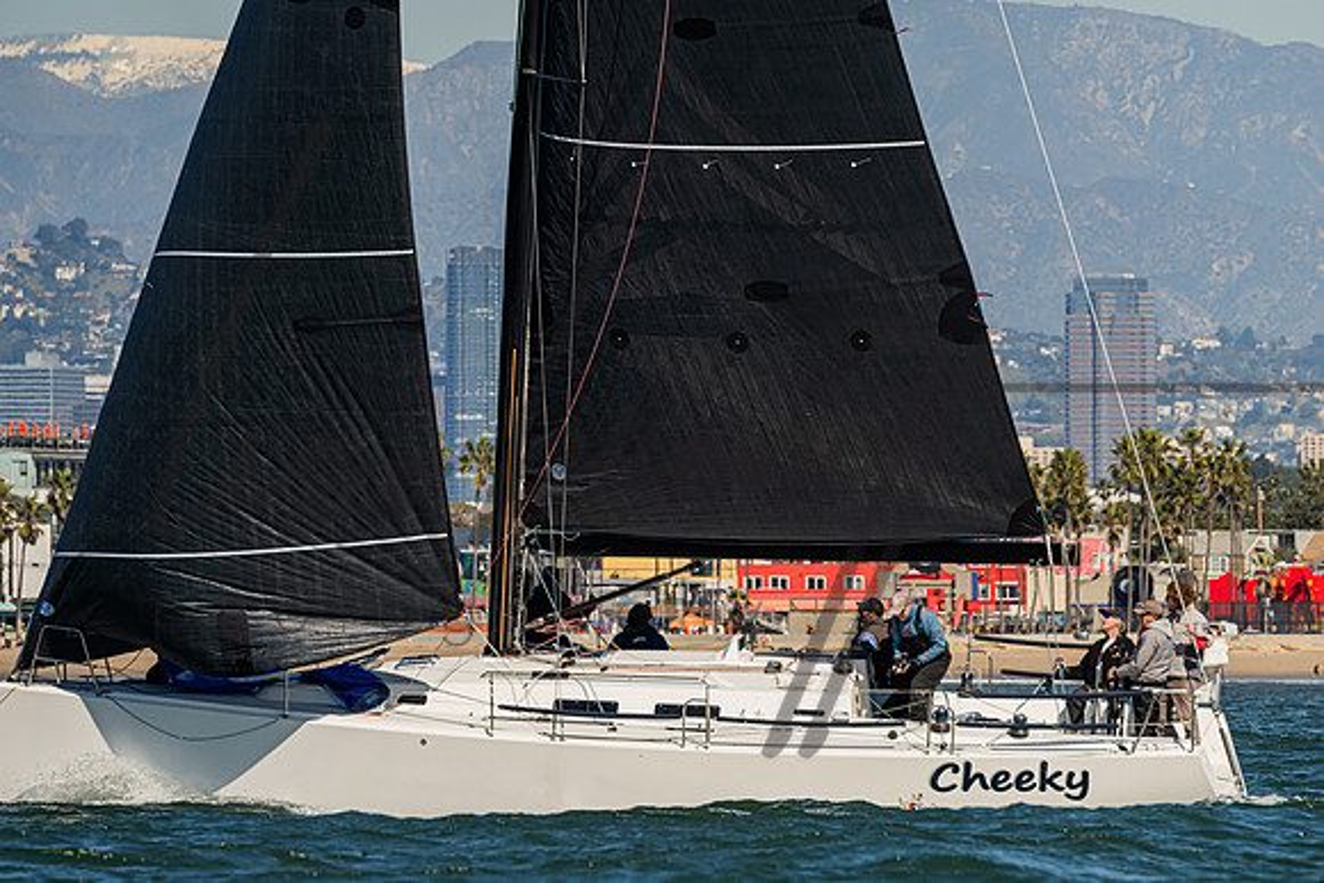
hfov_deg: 4.1
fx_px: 18366
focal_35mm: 499
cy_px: 538
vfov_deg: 2.8
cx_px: 821
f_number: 9
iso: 400
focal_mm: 400
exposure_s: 1/1600
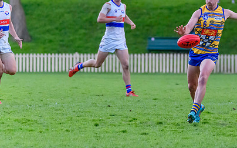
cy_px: 67
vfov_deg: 2.4
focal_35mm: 546
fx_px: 3525
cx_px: 213
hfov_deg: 3.8
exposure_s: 1/1600
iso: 10000
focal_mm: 260
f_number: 5.6
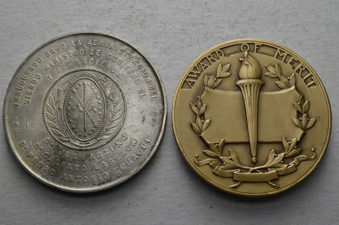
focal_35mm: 51
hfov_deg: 39.0
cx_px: 170
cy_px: 112
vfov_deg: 26.4
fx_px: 479
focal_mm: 34
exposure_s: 1/250
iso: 400
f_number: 14
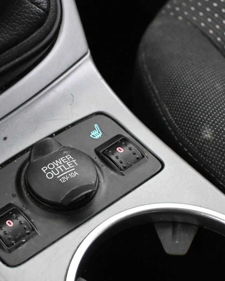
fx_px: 666
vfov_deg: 23.8
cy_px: 163
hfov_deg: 19.0
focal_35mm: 80
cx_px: 39
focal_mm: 28
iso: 12800
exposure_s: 1/60
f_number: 4.5
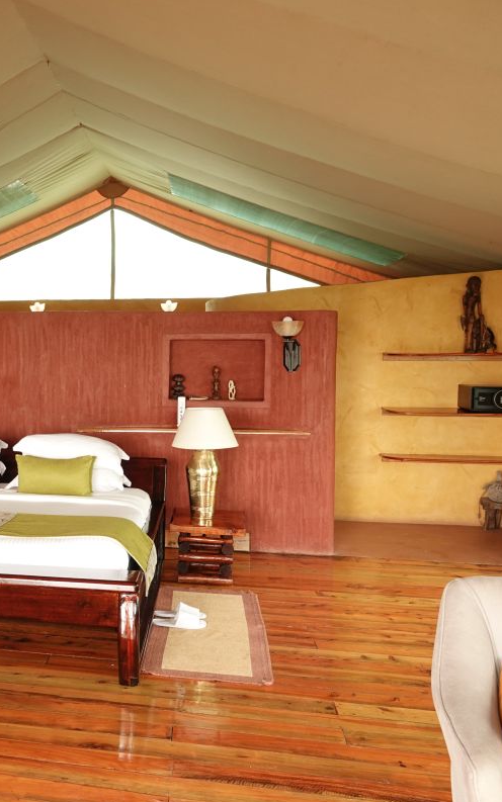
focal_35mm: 37
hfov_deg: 31.9
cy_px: 404
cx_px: 3
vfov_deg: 52.7
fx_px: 809
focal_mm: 8.8
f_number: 2.4
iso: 160
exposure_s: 1/30
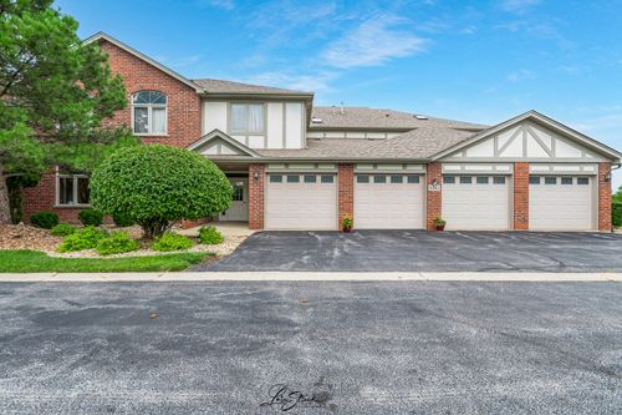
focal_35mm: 15
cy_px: 208
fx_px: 259
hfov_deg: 100.4
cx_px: 311
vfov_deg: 77.3
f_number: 8
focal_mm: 10
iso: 400
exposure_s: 1/1250
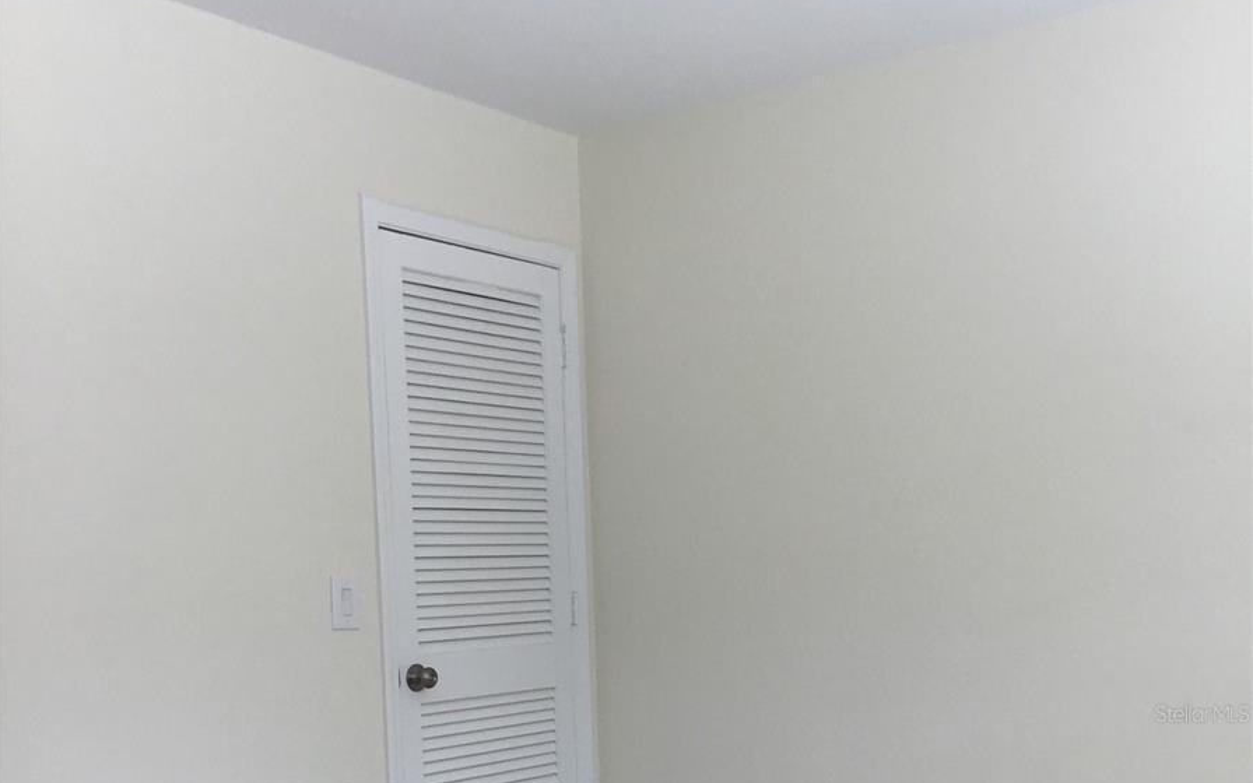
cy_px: 713
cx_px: 625
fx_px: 1503
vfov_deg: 28.1
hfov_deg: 45.3
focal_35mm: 44
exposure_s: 1/120
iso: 40
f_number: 2.4
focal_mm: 3.3
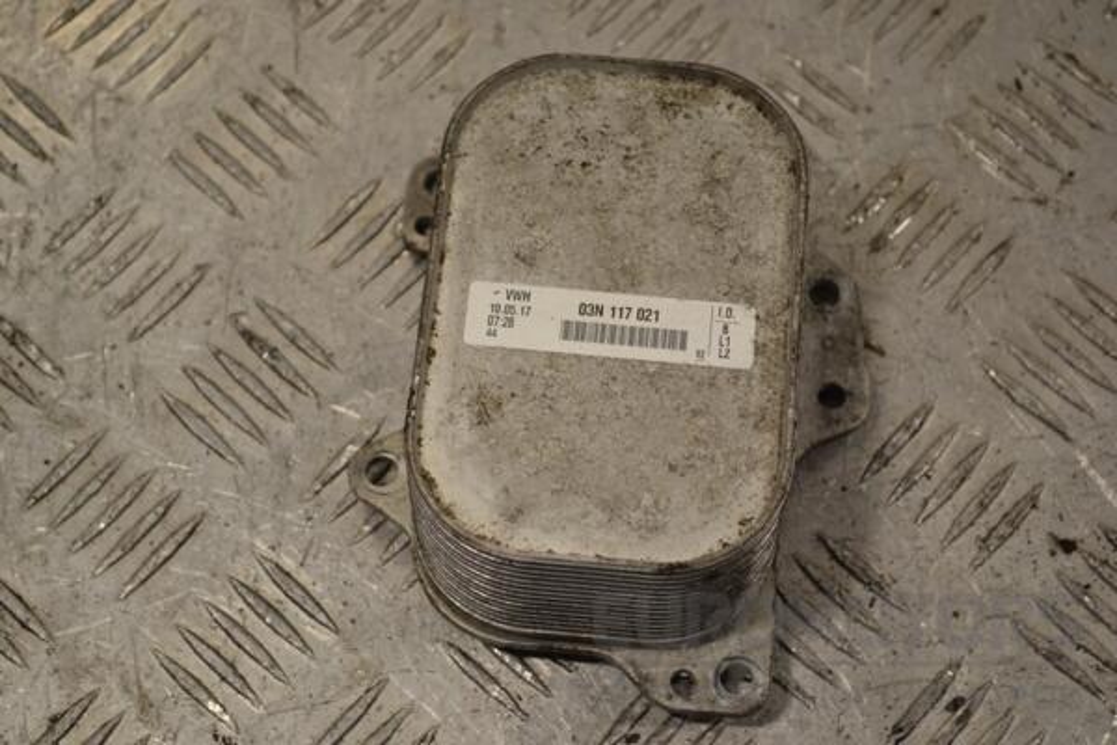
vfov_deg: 18.9
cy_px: 372
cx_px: 558
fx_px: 2234
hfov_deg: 28.1
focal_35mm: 72
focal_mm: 48
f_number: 5.6
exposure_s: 1/125
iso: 220
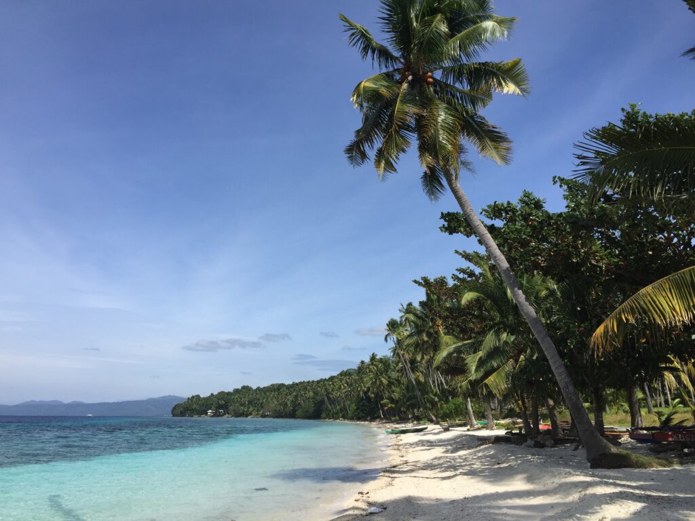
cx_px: 348
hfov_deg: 61.7
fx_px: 582
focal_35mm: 29
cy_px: 260
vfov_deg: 48.2
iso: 32
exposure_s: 1/2475
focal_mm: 4.15
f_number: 2.2
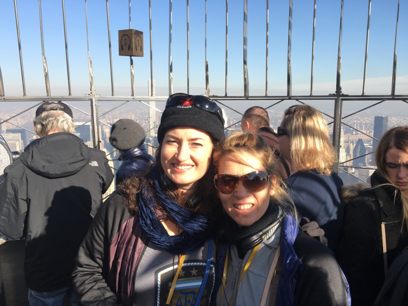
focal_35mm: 29
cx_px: 204
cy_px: 153
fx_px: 342
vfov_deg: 48.2
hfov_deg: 61.7
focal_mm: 4.15
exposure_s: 1/630
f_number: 2.2
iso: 25
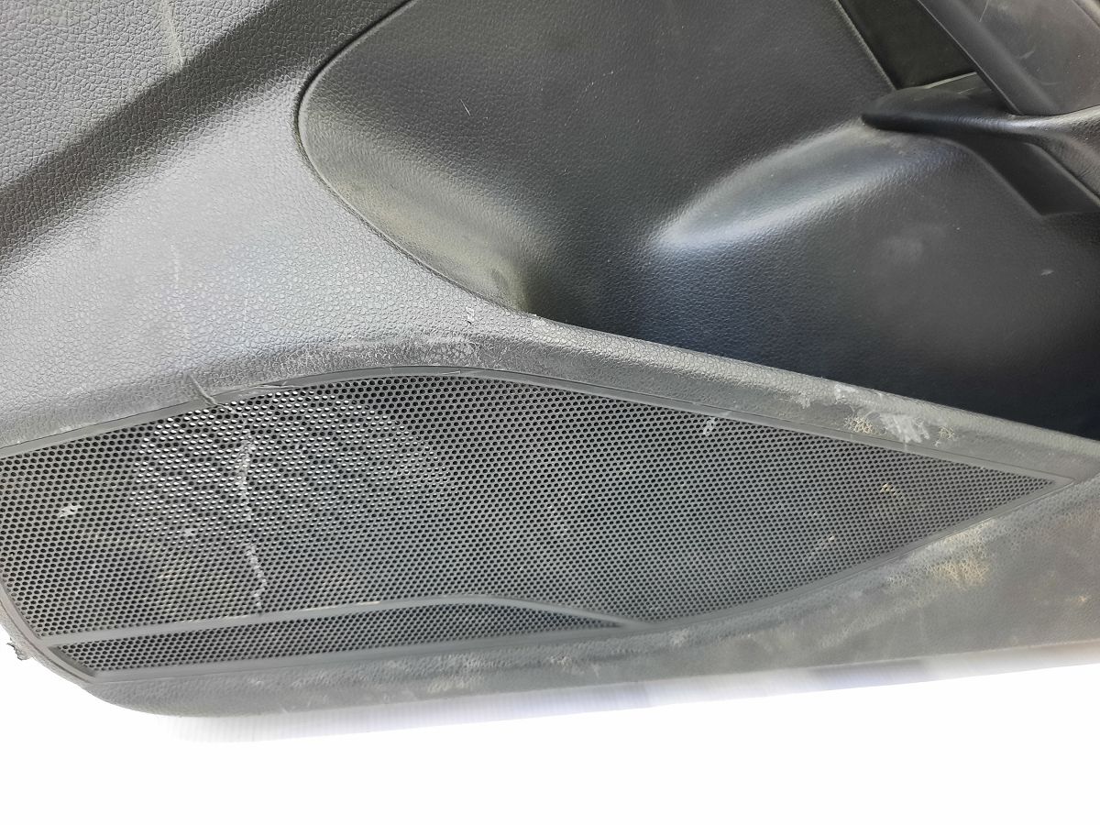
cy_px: 412
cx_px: 550
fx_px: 794
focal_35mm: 25
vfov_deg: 54.9
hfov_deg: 69.4
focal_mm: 4.6
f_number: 2
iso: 320
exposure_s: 1/50
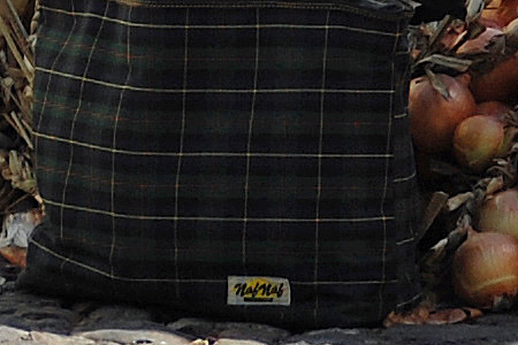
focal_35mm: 802
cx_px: 101
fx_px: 11539
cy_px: -185
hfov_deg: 2.6
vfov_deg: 1.7
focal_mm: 80
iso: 200
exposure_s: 1/800
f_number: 7.1
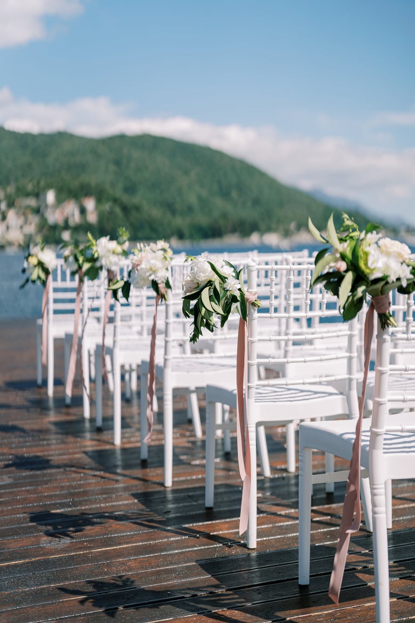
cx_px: 208
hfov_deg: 27.0
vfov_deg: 39.6
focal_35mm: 50
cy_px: 312
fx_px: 865
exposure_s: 1/8000
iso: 100
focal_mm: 50
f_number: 1.4
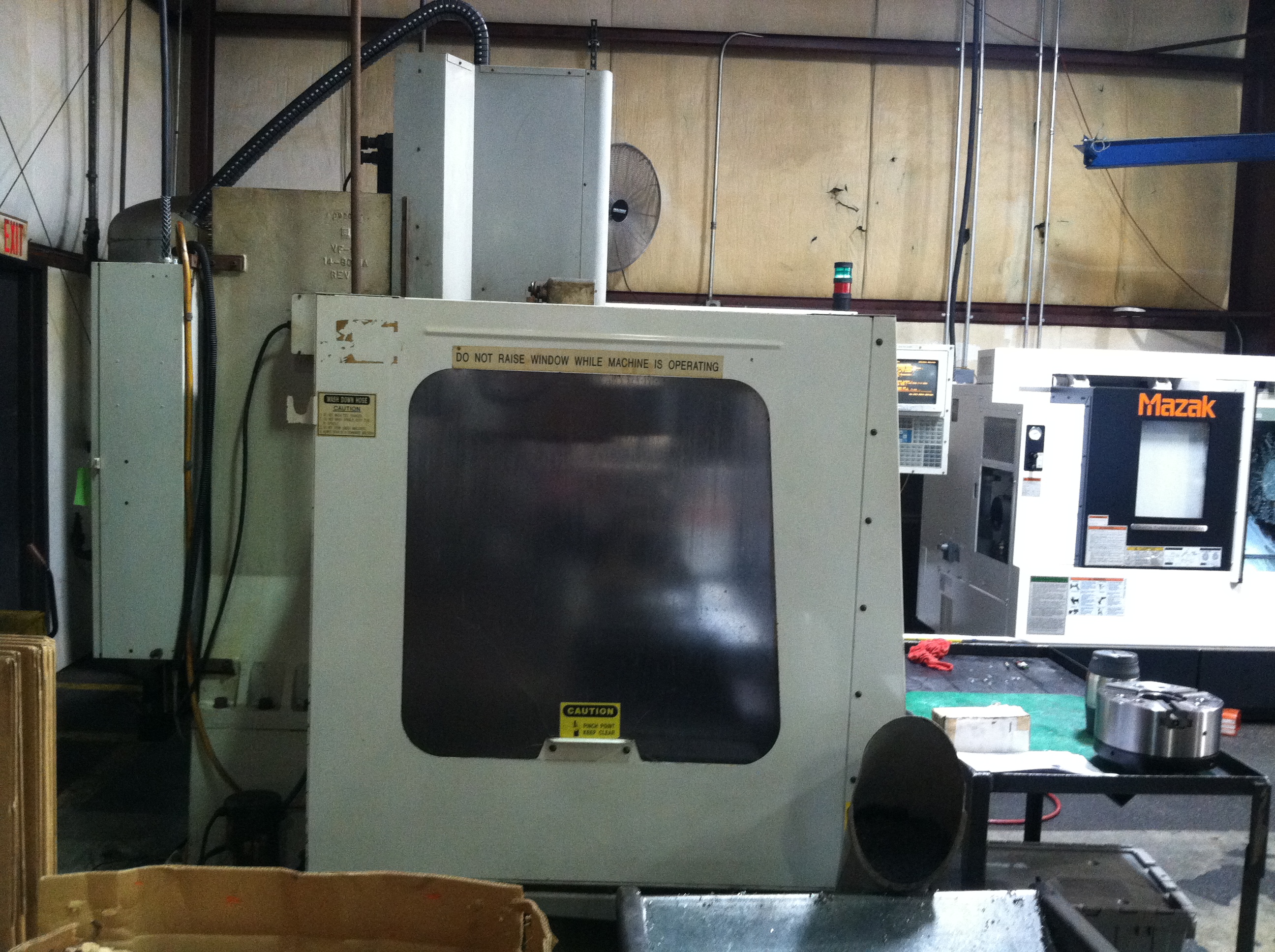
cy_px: 476
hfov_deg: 52.7
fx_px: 1287
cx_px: 638
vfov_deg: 40.6
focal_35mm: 35
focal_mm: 3.85
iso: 320
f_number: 2.8
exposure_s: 1/15
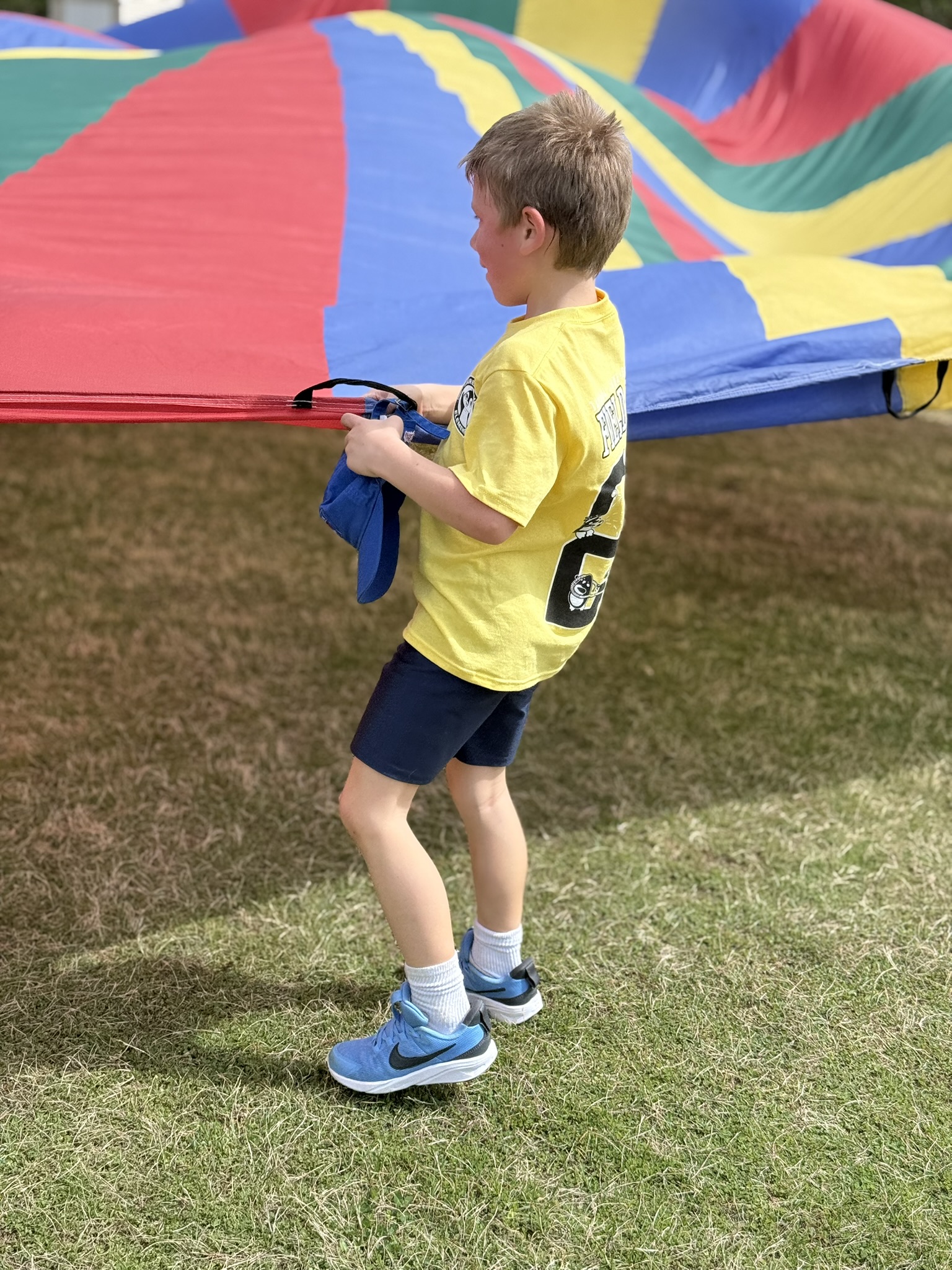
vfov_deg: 39.7
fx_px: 1760
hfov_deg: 30.3
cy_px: 635
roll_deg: -4.5
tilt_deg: -15.8
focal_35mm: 48
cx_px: 476
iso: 80
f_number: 1.78
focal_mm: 6.76
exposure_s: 1/4878
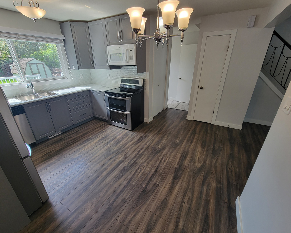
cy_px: 119
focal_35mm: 14
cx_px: 141
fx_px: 121
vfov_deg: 88.0
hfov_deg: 100.7
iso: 100
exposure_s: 1/120
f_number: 2.2
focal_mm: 2.2
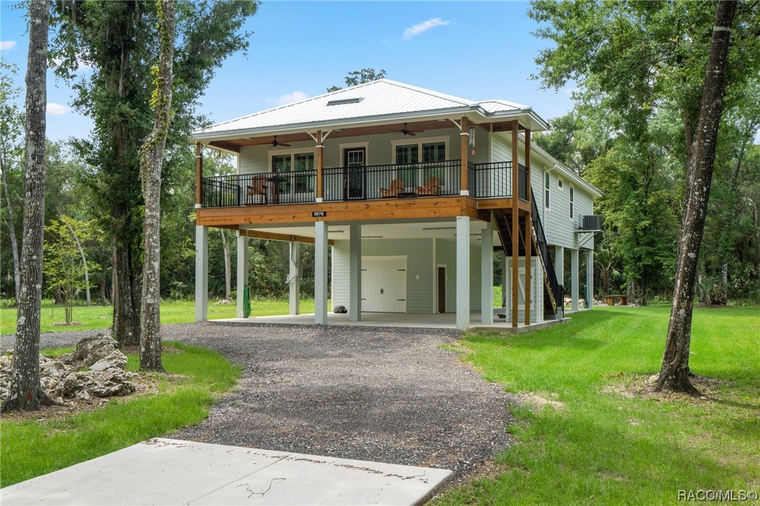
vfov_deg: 36.8
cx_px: 380
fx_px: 760
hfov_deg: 53.2
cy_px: 253
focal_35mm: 36
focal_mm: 24
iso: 320
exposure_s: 1/400
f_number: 8
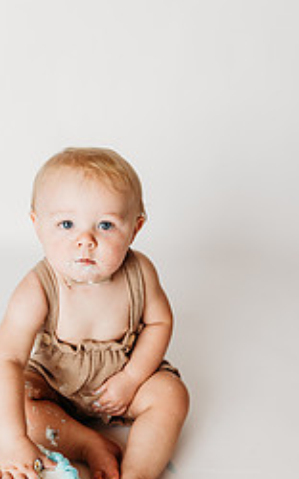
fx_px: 574
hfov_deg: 28.9
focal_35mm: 44
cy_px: 245
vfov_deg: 45.3
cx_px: 88
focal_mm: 24
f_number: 2.8
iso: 100
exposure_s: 1/200
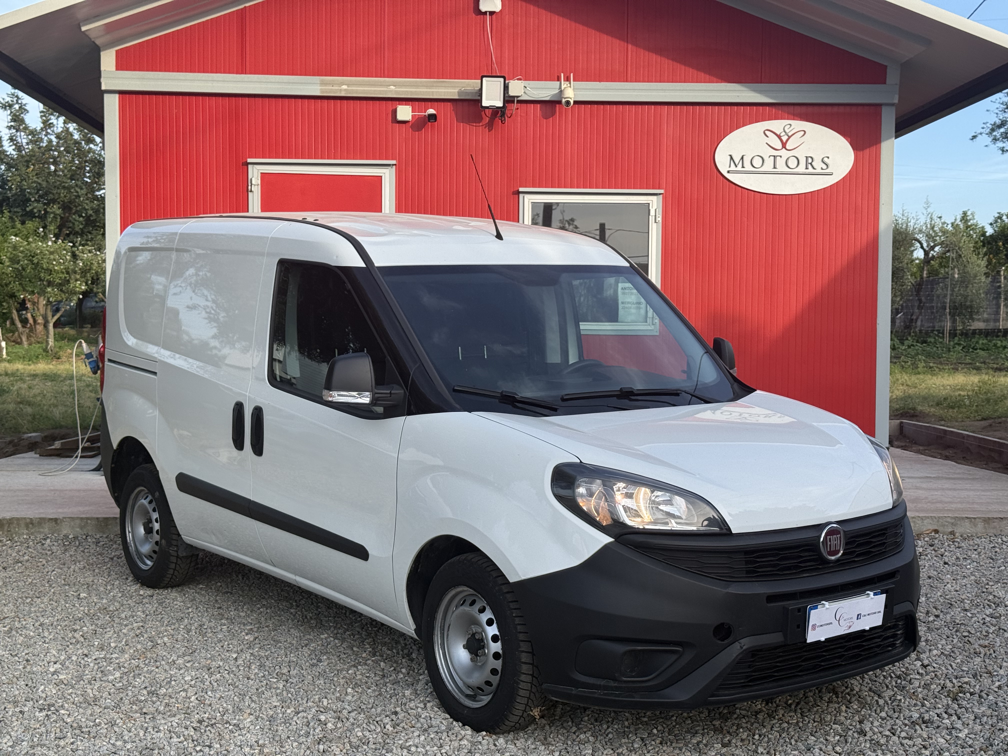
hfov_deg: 39.7
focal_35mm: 48
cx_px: 504
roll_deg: -0.9
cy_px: 378
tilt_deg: -1.0
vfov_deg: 30.3
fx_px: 1398
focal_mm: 6.76
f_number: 1.78
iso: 64
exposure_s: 1/1403
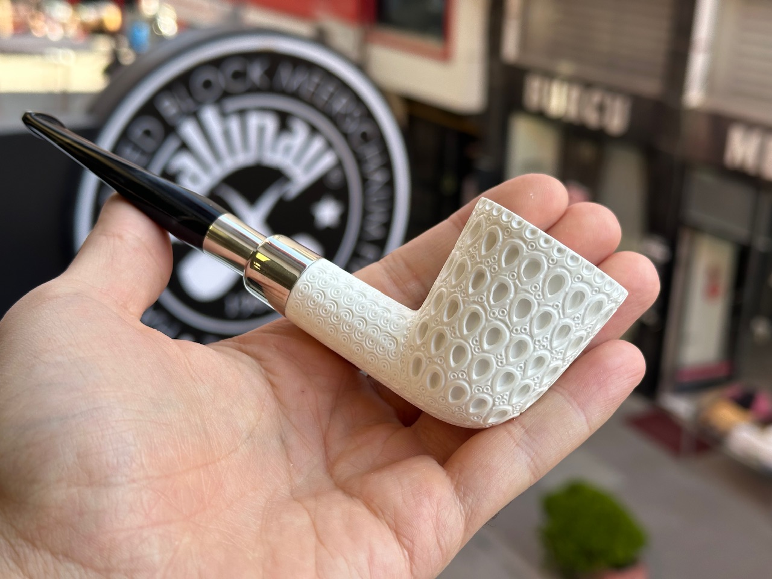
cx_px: 386
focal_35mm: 48
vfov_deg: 30.3
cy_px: 290
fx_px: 1070
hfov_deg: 39.7
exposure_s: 1/399
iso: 64
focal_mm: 6.86
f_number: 1.78
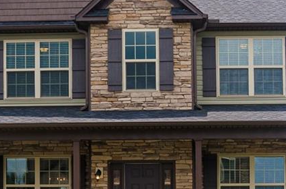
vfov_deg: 17.8
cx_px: 25
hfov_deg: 25.7
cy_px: 115
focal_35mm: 76
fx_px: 604
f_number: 8
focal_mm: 21
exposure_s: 1/800
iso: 160
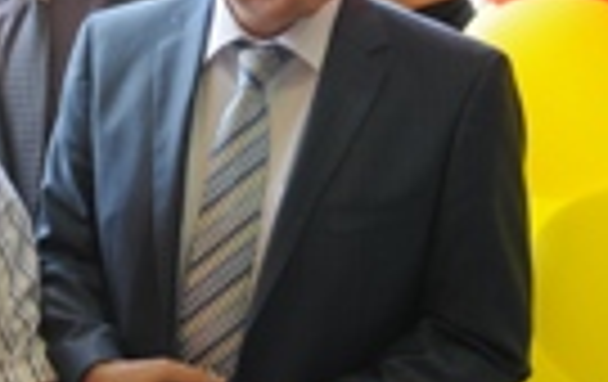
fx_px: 1511
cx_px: -126
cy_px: 148
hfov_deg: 21.1
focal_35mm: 91
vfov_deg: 14.4
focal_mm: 18
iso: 200
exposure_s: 1/60
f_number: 4
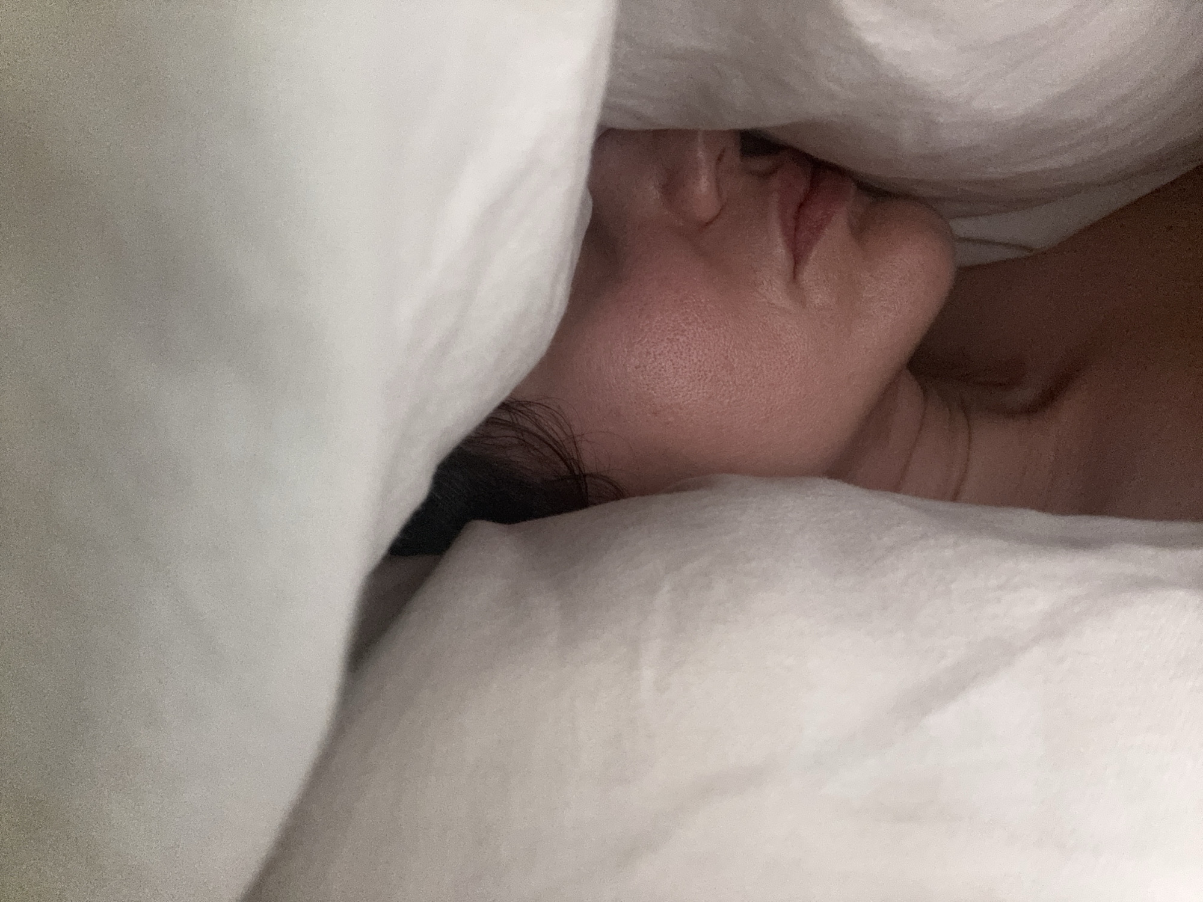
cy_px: 451
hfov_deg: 73.9
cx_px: 602
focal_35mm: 23
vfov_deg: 58.9
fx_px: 799
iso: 200
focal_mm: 2.69
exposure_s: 1/60
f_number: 1.9
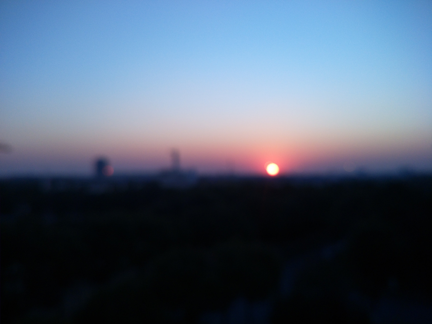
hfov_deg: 71.6
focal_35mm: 24
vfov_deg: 56.8
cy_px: 162
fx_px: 300
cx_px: 216
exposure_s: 1/535
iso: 200
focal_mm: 4.1
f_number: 1.7
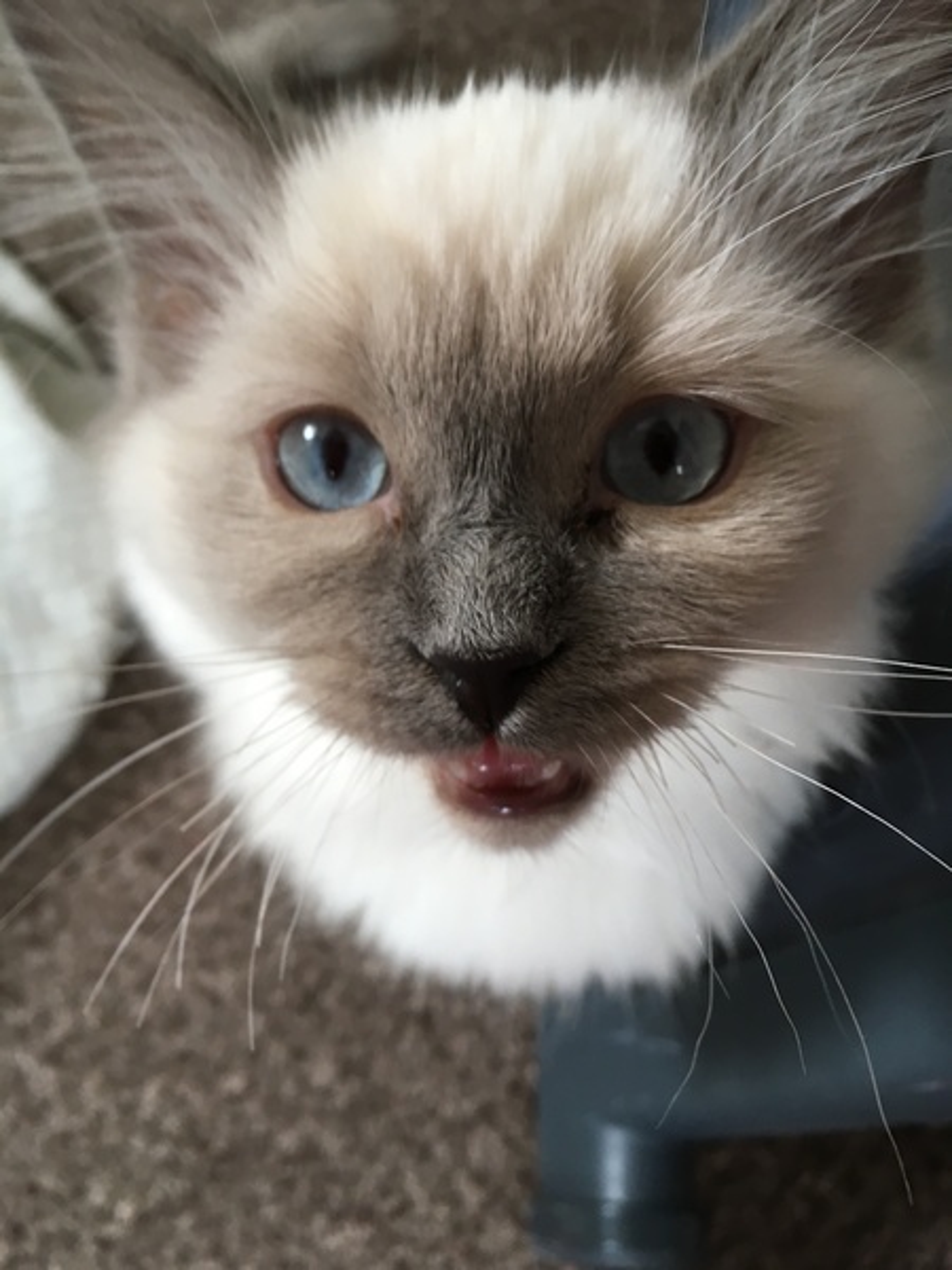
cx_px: 476
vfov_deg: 61.7
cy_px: 635
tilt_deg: -69.6
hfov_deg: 48.2
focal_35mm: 29
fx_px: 1063
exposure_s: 1/33
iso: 80
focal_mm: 4.15
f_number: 2.2
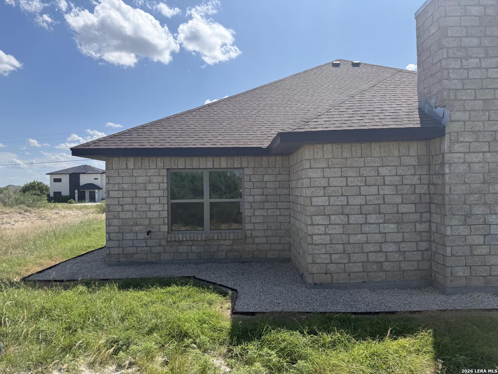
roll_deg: +1.3
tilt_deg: +1.1
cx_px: 249
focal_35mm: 24
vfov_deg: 56.8
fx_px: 345
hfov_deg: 71.6
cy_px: 187
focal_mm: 6.76
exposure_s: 1/6173
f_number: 1.78
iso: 100
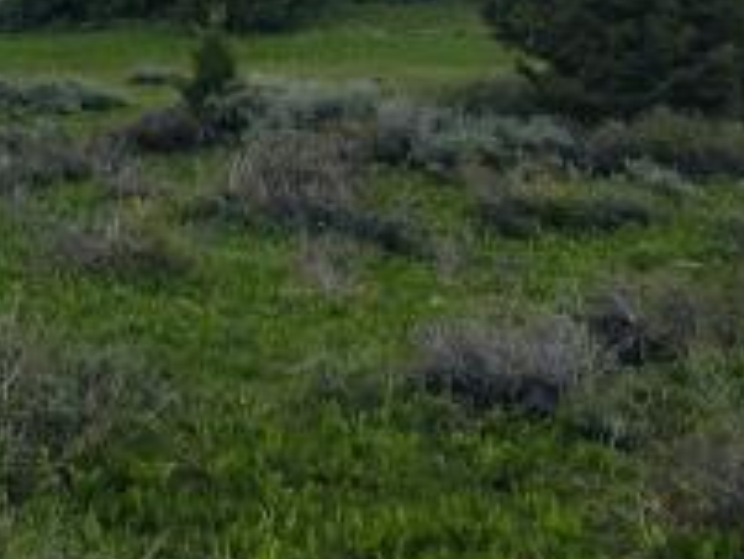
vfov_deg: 15.8
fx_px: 1914
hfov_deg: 19.9
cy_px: -159
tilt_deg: +0.2
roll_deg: -2.6
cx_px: -274
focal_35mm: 89
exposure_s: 1/2825
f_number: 1.8
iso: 20
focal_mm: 4
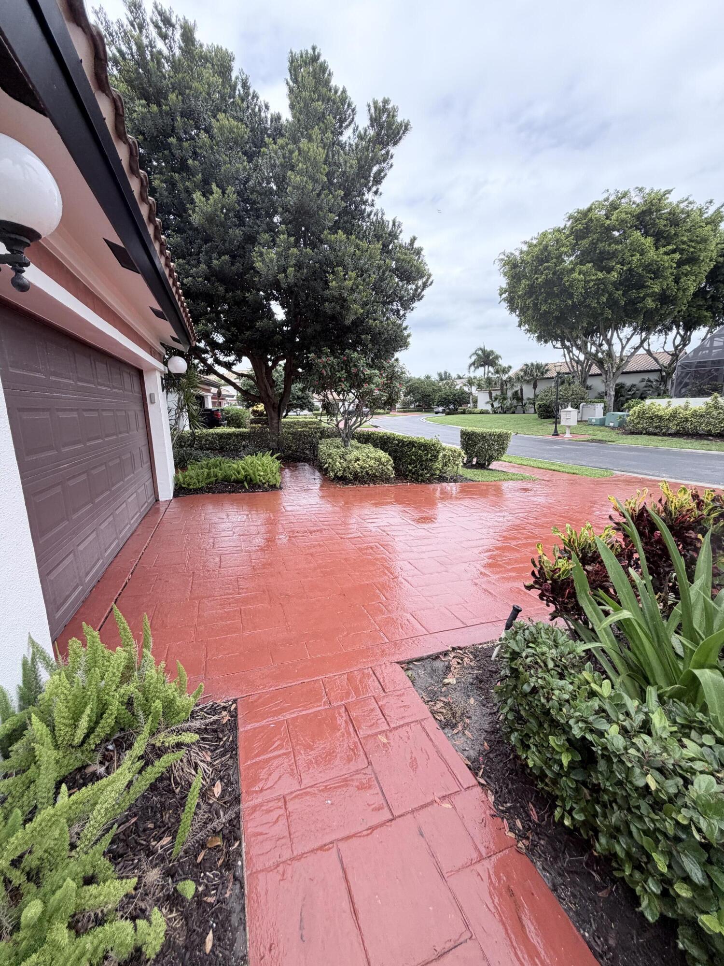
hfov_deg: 85.7
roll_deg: +0.2
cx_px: 362
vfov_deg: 102.1
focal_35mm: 14
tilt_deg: -13.4
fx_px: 390
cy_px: 483
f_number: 2.2
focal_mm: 2.22
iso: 40
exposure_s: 1/742
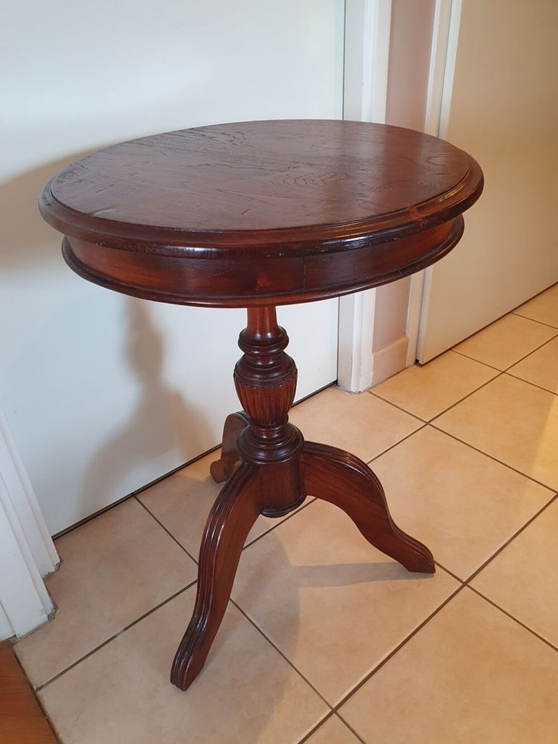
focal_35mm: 26
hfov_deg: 53.1
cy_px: 372
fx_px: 559
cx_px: 279
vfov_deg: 67.3
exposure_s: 1/100
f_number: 2.4
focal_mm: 4.32
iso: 320
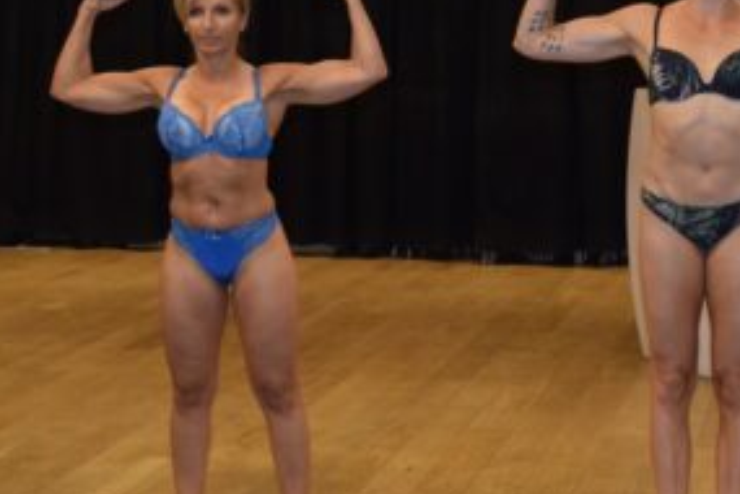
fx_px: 1439
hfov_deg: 28.7
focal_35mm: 70
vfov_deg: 19.5
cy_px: 246
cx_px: 470
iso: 2000
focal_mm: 32
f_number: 4.8
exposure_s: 1/200
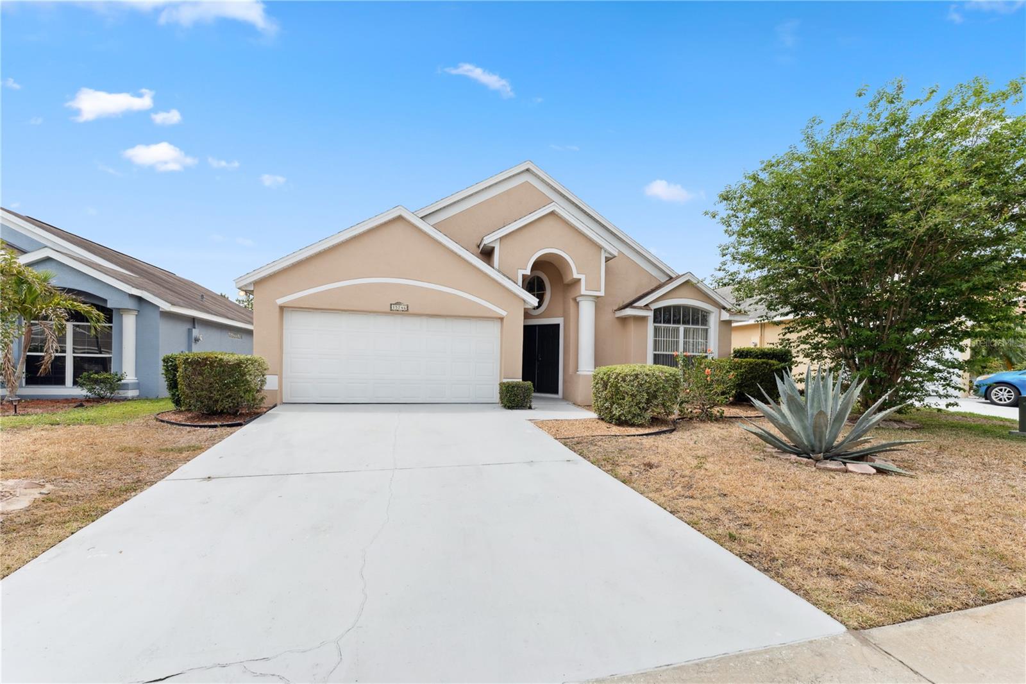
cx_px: 513
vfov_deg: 81.2
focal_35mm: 14
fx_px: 399
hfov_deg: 104.3
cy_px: 342
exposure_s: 1/640
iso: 400
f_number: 8
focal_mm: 14
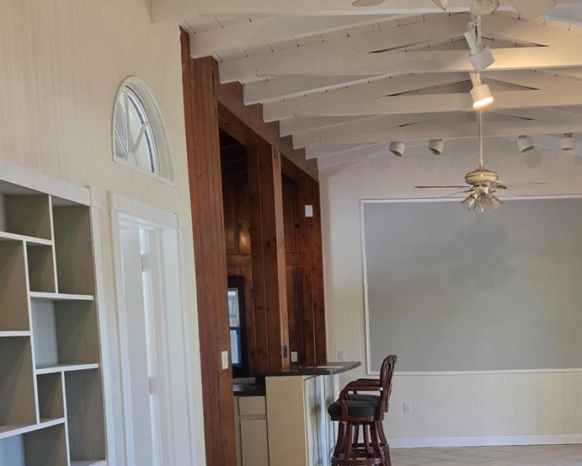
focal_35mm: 52
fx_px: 896
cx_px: 469
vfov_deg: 28.2
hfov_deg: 34.8
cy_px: 409
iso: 125
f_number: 1.8
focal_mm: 5.4
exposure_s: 1/120
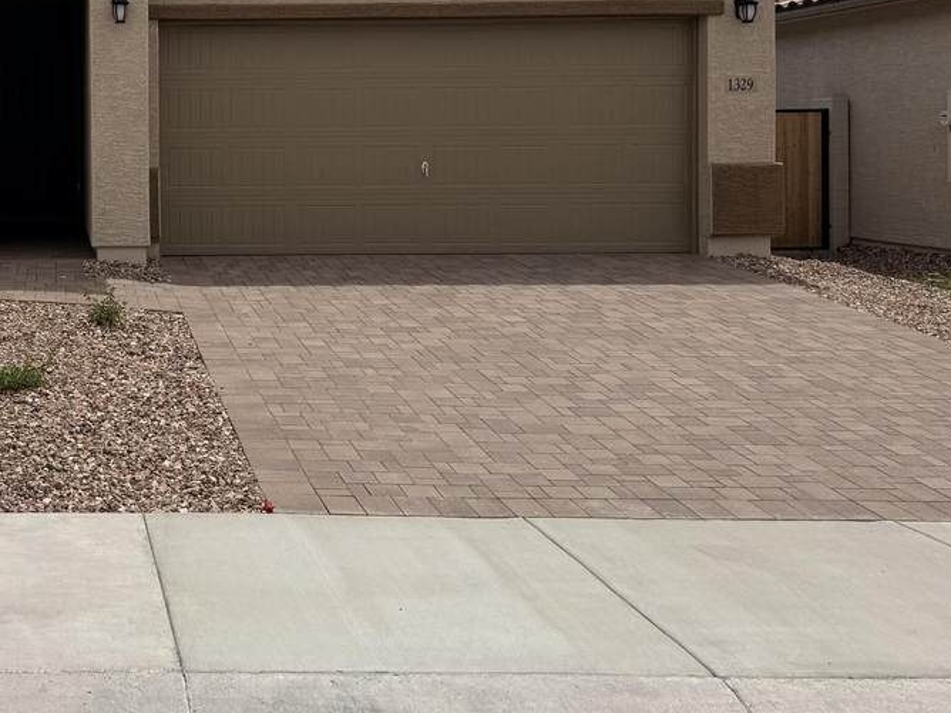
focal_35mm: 46
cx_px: 91
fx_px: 1264
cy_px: 167
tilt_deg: -0.1
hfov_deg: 38.4
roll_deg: +0.2
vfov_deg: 30.9
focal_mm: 6.76
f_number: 1.78
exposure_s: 1/11905
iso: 80
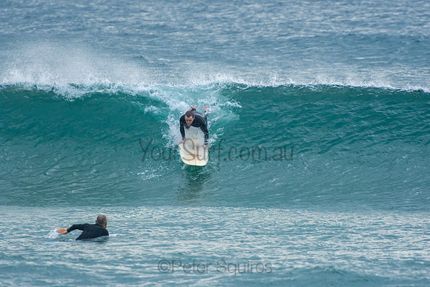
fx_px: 7168
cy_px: 144
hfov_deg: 3.4
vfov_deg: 2.3
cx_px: 215
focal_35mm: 600
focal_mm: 400
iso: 1100
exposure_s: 1/800
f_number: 5.6
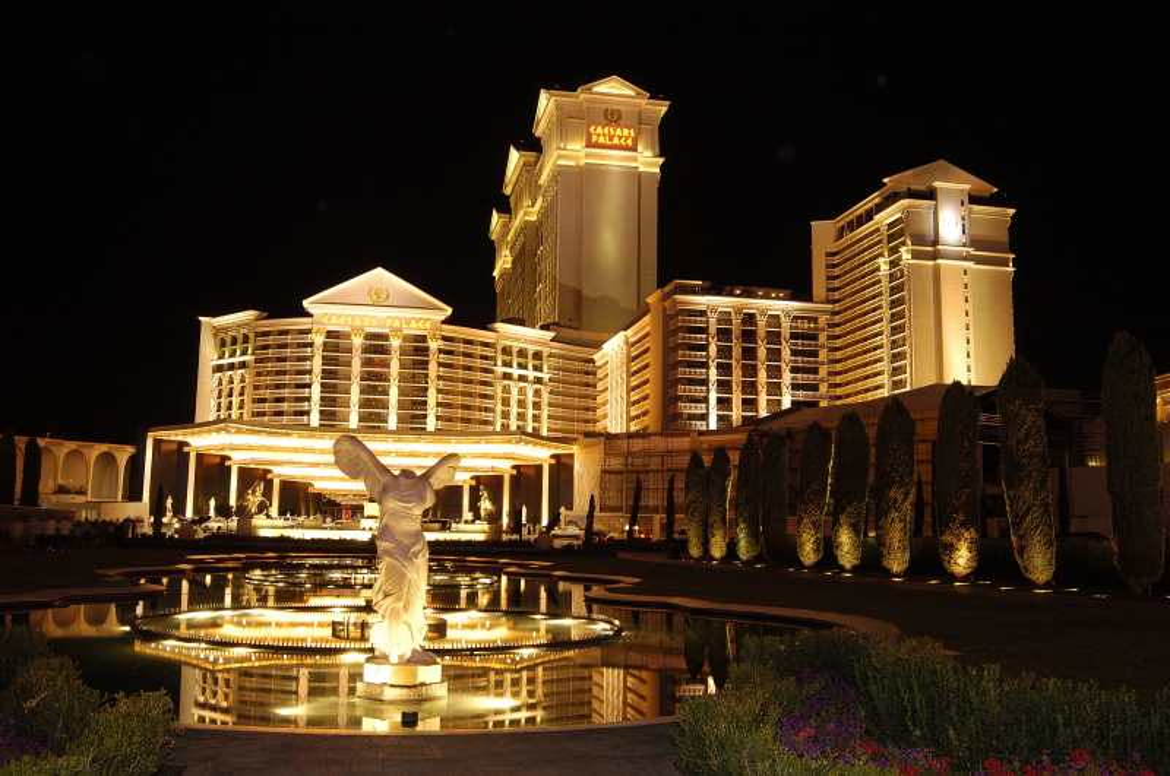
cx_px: 585
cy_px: 388
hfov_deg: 59.6
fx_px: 1022
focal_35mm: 32
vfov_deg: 41.6
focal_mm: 21
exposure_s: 1.1
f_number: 8
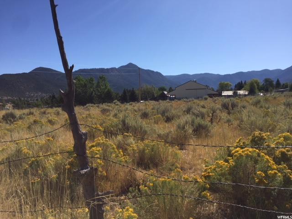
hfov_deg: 61.7
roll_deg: -1.0
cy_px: 110
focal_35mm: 29
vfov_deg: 48.2
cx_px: 146
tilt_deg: -1.2
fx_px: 245
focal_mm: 4.15
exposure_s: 1/2825
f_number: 2.2
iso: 32
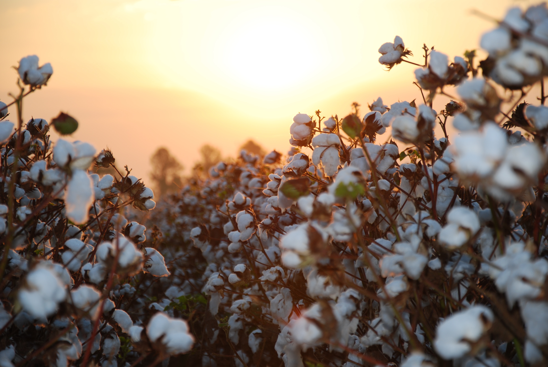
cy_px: 184
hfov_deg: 15.2
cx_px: 274
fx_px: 2057
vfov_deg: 10.2
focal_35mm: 135
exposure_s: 1/160
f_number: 5.6
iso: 100
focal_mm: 90
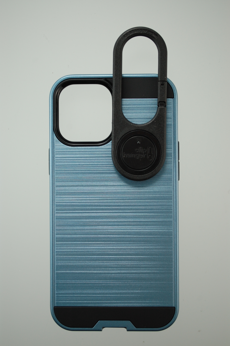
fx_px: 547
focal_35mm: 57
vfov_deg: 35.1
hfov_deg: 23.7
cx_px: 115
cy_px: 173
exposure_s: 1/50
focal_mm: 38
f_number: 5.3
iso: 400
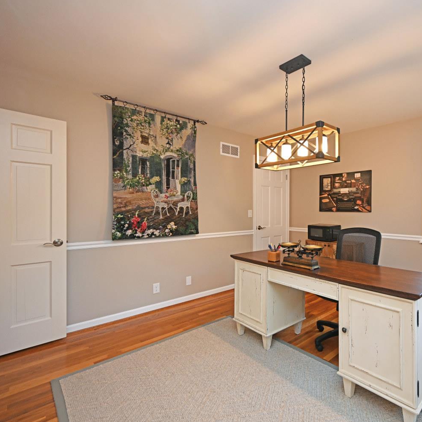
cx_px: 290
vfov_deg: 80.7
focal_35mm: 18
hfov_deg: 77.5
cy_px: 212
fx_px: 248
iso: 360
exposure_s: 1/60
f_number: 4
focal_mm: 14
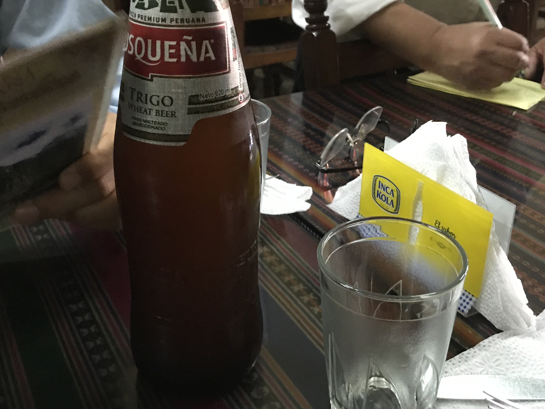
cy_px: 151
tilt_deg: -23.6
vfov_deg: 34.2
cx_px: 338
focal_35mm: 42
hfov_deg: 44.5
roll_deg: -2.5
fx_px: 661
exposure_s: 1/6
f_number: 1.8
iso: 100
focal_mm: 3.99
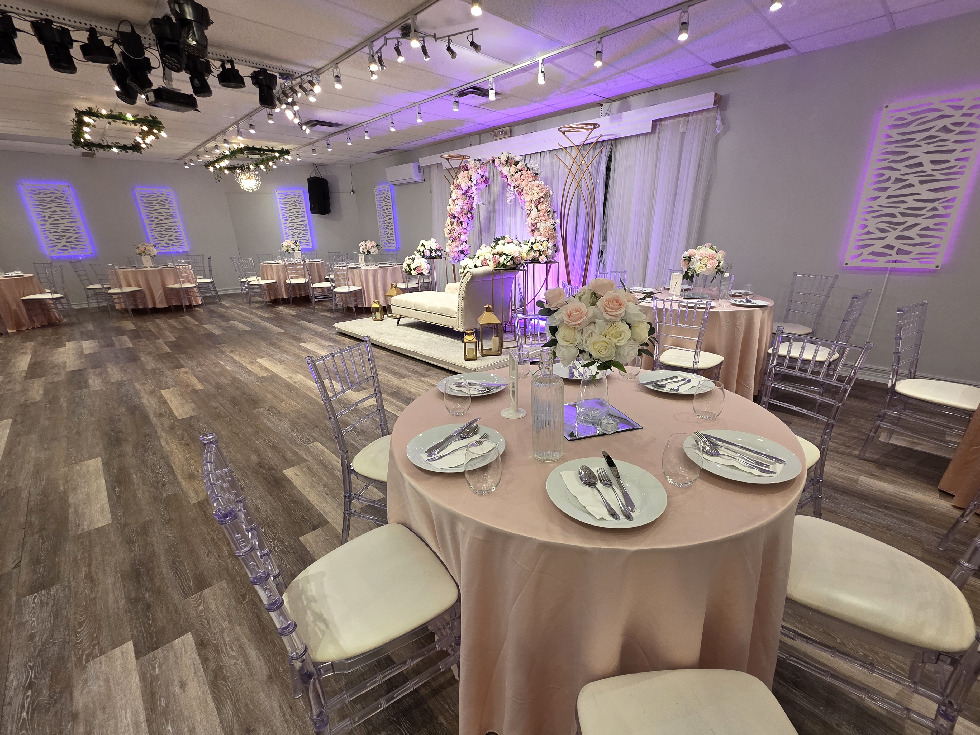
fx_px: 396
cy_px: 389
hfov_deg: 102.0
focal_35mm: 14
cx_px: 506
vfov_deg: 85.6
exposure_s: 1/120
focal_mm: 2.2
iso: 200
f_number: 1.9
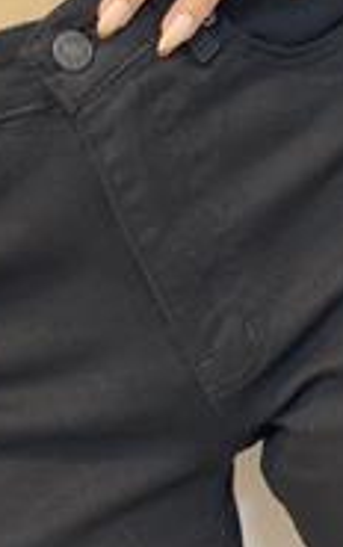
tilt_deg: -18.5
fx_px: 1835
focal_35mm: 123
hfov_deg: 10.7
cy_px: 105
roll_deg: +24.8
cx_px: 228
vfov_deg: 16.8
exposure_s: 1/33
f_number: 2
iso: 160
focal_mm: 6
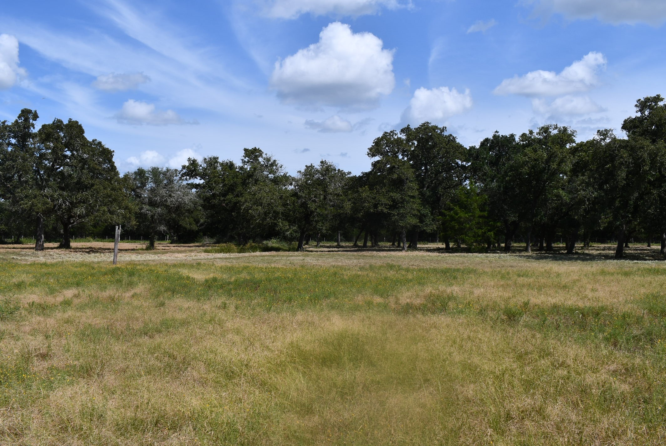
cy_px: 223
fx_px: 667
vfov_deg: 37.0
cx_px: 333
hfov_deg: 53.1
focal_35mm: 36
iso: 100
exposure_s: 1/400
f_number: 10
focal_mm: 18
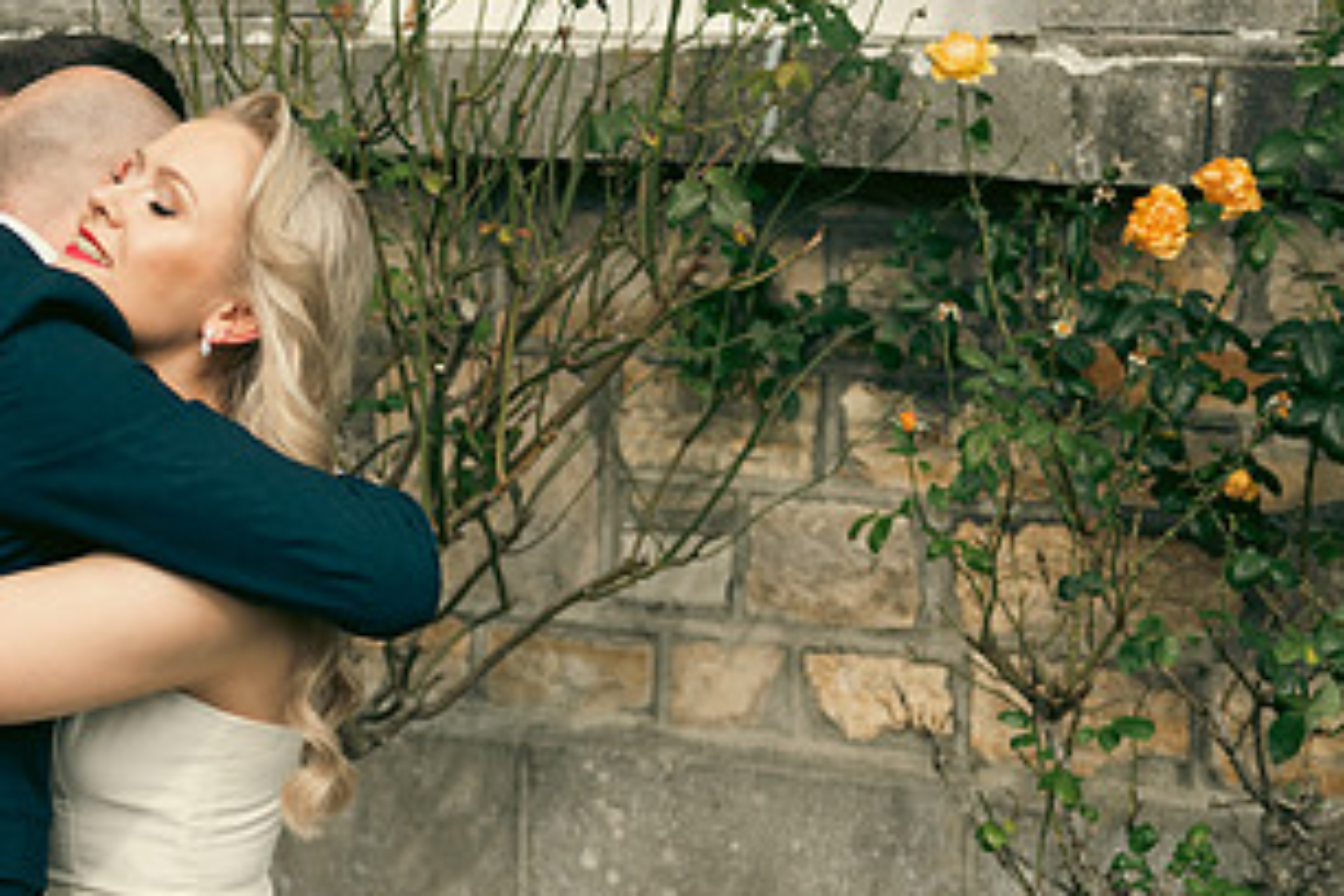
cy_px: 472
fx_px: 3397
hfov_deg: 21.9
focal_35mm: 91
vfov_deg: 15.0
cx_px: 171
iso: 100
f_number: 3.5
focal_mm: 48
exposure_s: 1/1250
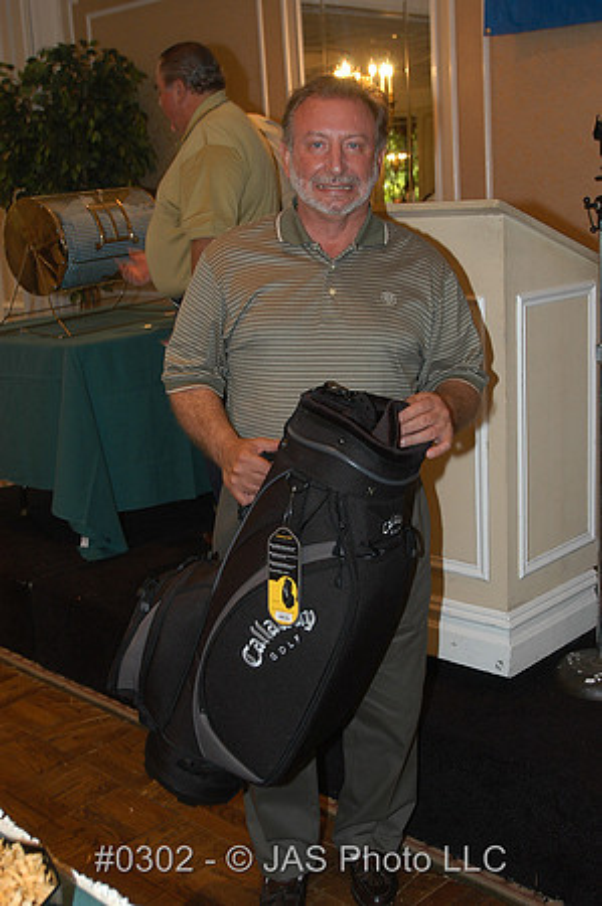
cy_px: 453
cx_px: 301
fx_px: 1131
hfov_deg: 29.8
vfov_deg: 43.6
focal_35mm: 45
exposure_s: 1/30
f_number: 4
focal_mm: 30
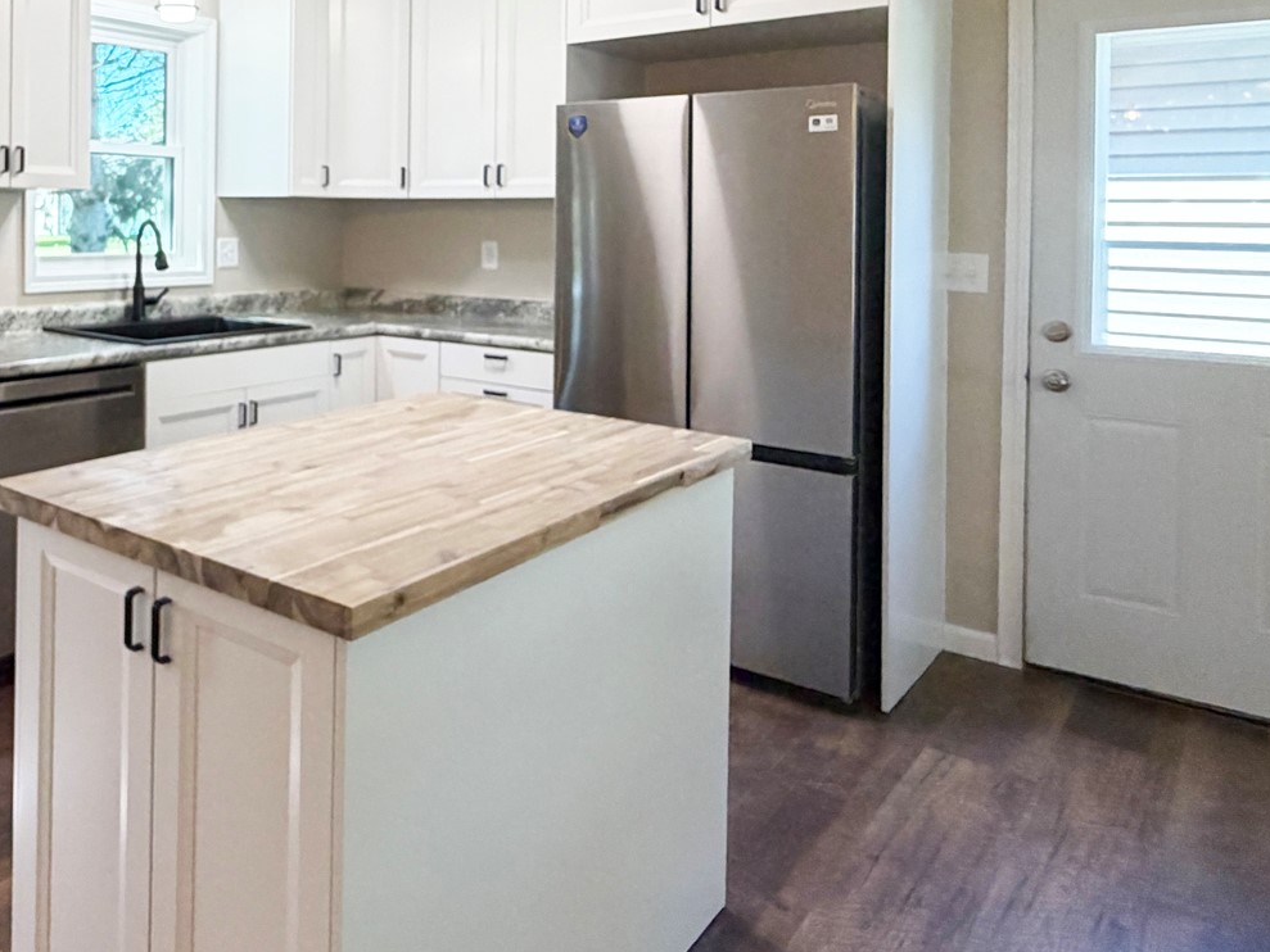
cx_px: 175
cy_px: 214
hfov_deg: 55.2
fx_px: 1064
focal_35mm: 29
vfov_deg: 46.2
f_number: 2.2
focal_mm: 2.22
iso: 320
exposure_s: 1/120
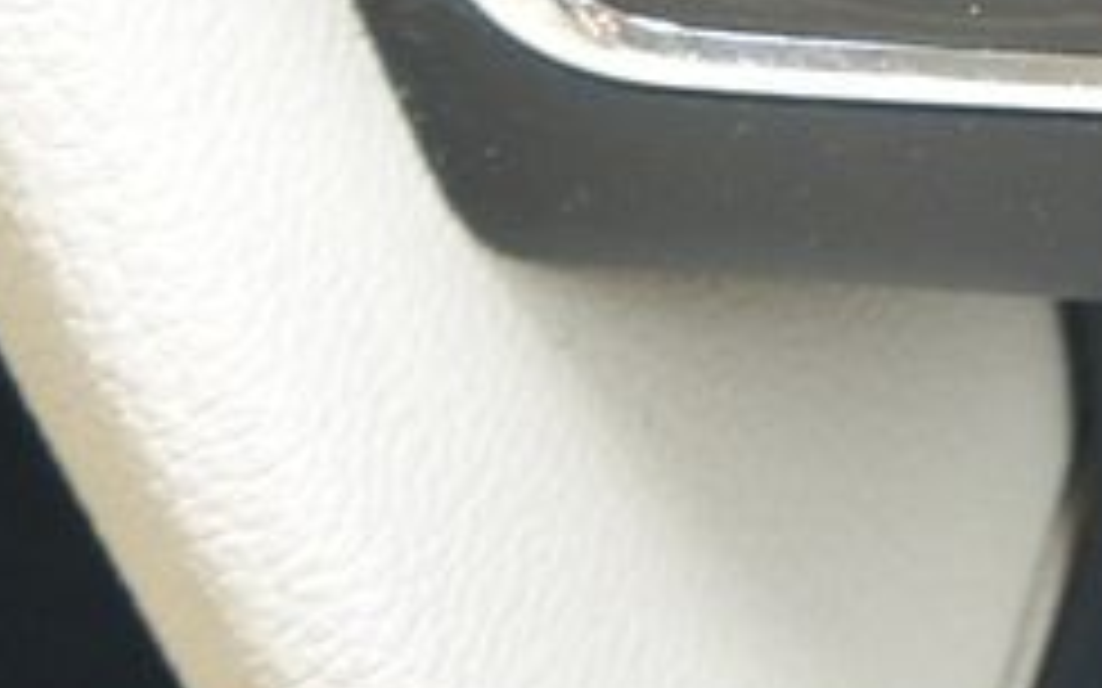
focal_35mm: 115
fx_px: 3453
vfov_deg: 10.4
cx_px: 2177
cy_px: -735
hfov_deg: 14.9
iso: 400
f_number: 3.5
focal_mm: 10
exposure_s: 1/125
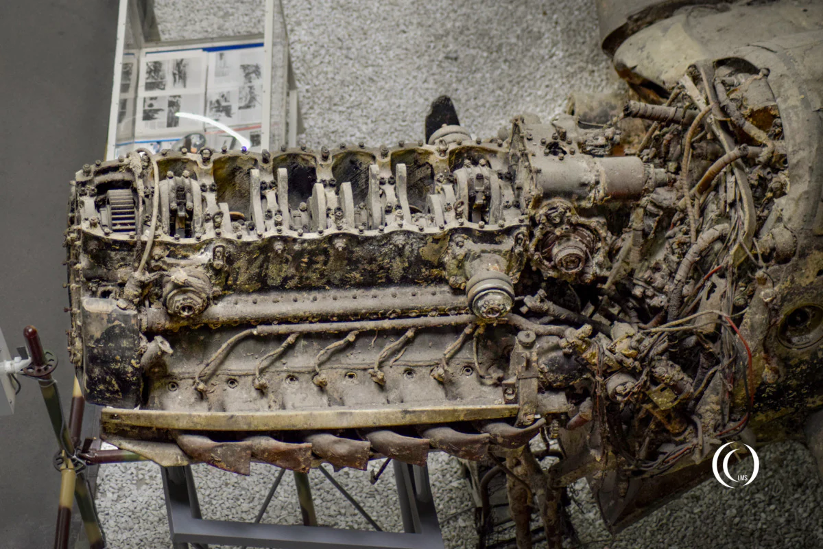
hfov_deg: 18.2
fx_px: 2572
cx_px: 412
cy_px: 274
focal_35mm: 112
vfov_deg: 12.2
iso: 1800
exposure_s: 1/125
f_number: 4
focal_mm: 75
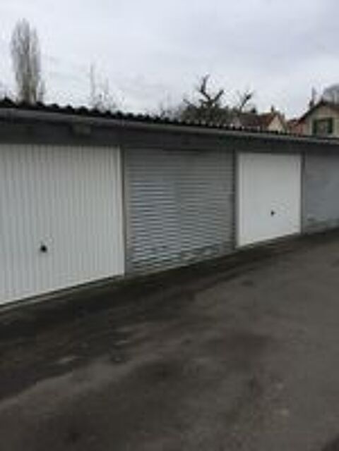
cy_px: 226
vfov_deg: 61.7
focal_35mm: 29
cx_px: 170
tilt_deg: -8.2
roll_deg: +1.1
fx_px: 379
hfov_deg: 48.2
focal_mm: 4.15
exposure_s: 1/628
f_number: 2.2
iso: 32
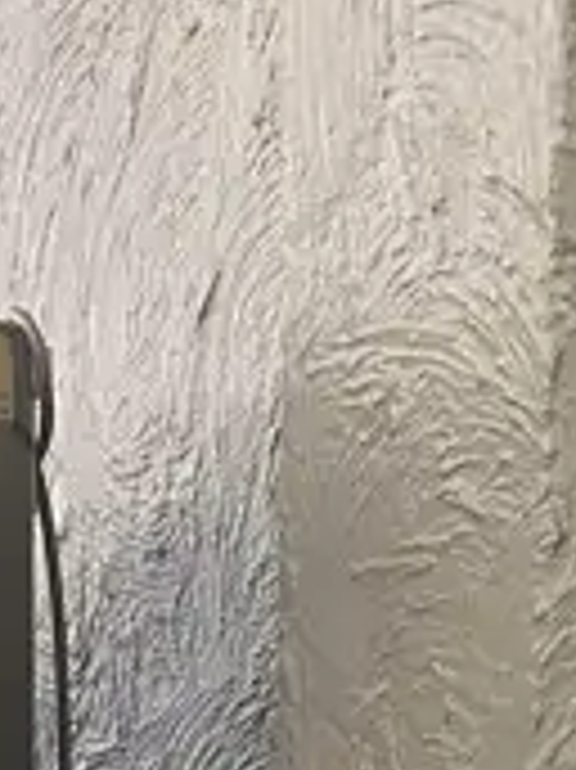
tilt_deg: -16.2
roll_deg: +3.3
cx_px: -369
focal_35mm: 144
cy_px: 2013
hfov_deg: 9.9
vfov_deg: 10.9
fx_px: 3199
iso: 200
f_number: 1.78
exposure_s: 1/100
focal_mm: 6.86
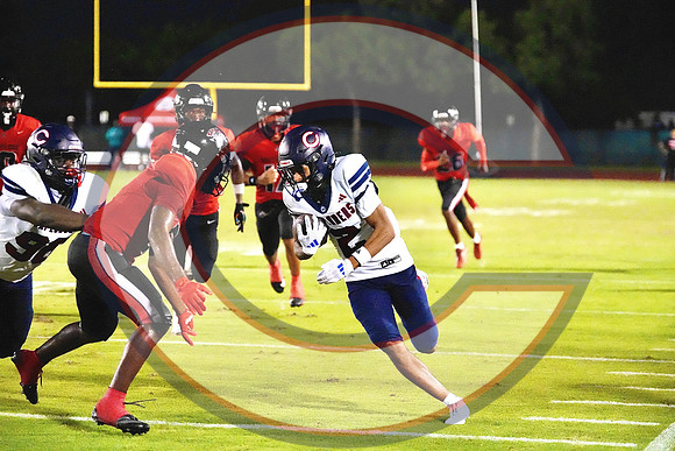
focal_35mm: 144
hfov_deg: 14.2
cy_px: 226
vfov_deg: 9.5
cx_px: 338
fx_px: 2701
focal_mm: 144
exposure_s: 1/1000
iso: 40000
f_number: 4
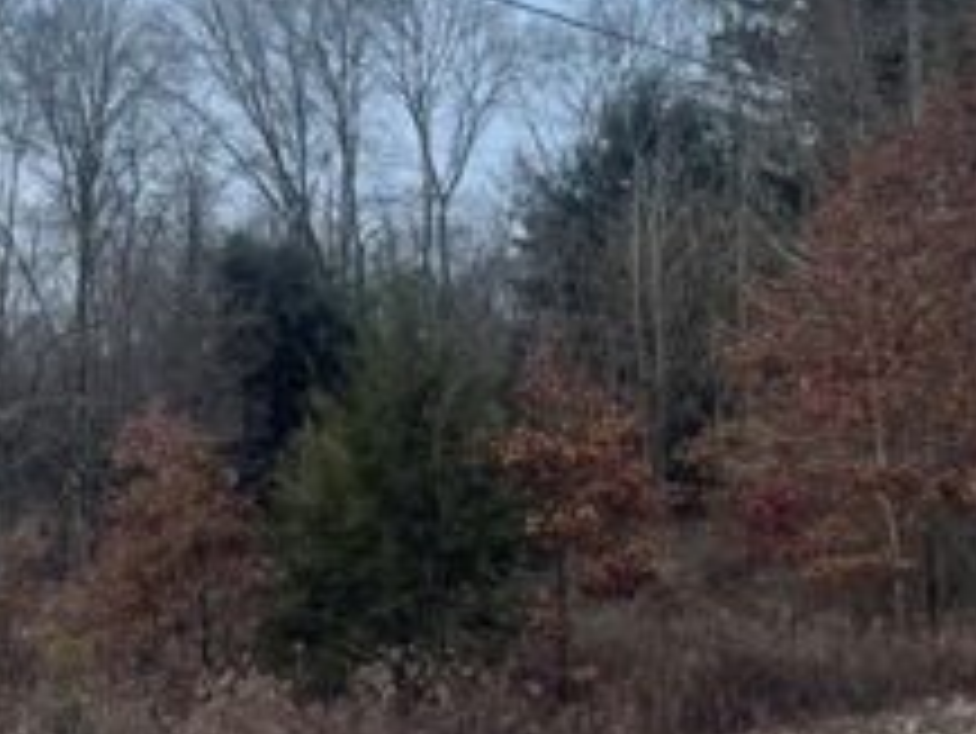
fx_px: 2595
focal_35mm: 92
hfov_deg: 20.8
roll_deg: -0.8
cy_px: 230
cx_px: 58
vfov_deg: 16.0
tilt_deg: +7.5
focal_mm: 5.1
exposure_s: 1/121
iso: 50
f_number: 1.6
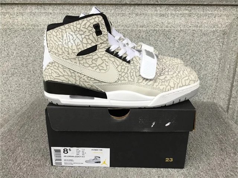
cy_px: 89
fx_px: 213
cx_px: 119
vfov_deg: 45.4
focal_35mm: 31
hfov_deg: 58.4
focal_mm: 3.3
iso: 32
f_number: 2.4
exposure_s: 1/33
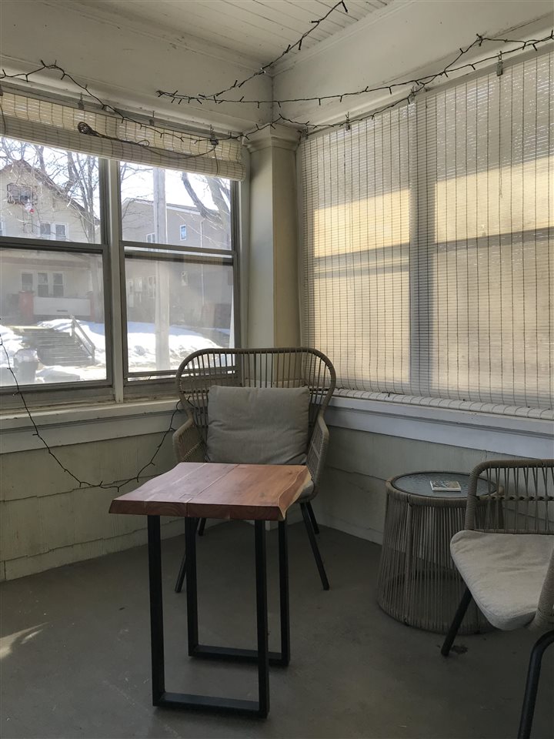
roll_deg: +1.6
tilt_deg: -2.7
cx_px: 277
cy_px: 370
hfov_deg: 49.7
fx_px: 597
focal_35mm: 28
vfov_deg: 63.4
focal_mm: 3.99
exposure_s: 1/384
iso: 20
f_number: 1.8
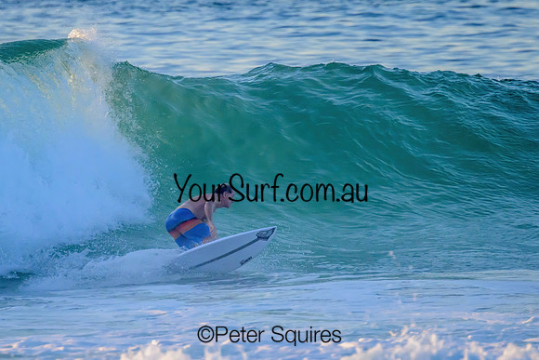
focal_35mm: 989
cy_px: 199
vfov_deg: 1.4
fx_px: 14810
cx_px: 240
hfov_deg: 2.1
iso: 3200
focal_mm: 800
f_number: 11
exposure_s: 1/1600
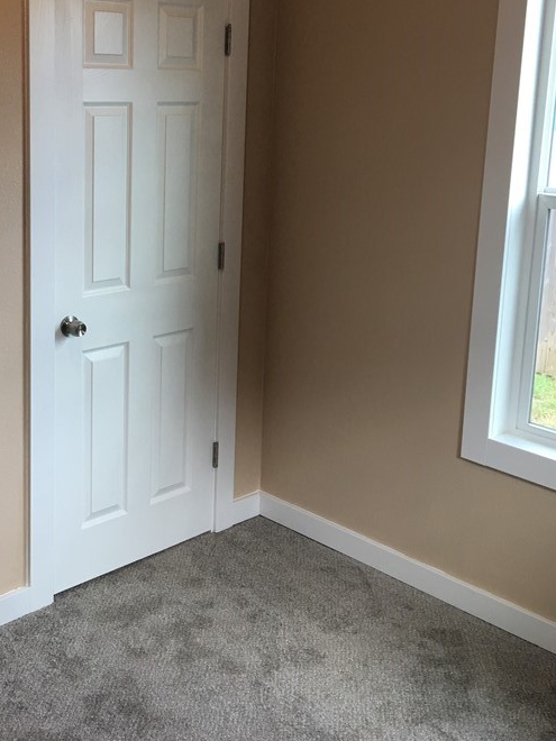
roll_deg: -0.9
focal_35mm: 45
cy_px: 257
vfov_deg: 41.6
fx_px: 964
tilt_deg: -8.7
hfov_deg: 31.9
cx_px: 173
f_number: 2.2
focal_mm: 4.15
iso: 25
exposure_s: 1/40
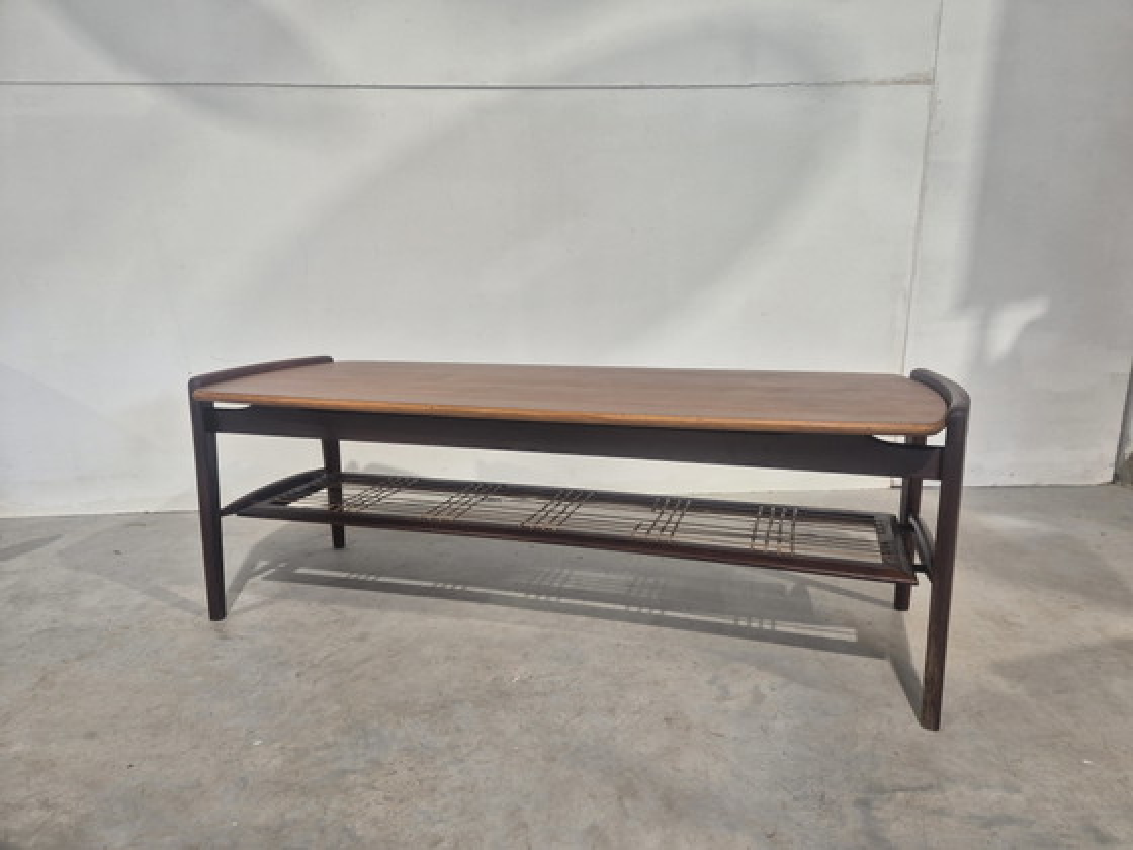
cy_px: 425
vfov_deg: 58.9
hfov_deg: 73.9
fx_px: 753
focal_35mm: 23
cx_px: 566
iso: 160
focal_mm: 5.4
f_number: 1.8
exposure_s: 1/100
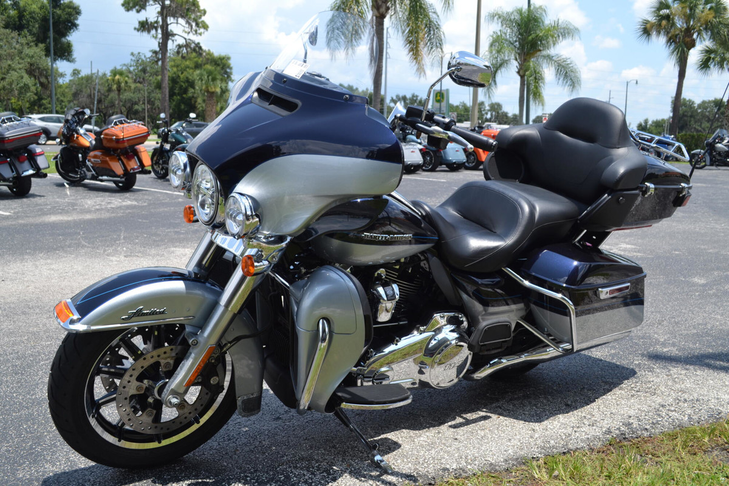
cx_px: 364
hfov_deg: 53.1
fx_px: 729
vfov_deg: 36.9
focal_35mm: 36
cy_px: 243
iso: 100
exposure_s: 1/250
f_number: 8
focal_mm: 24
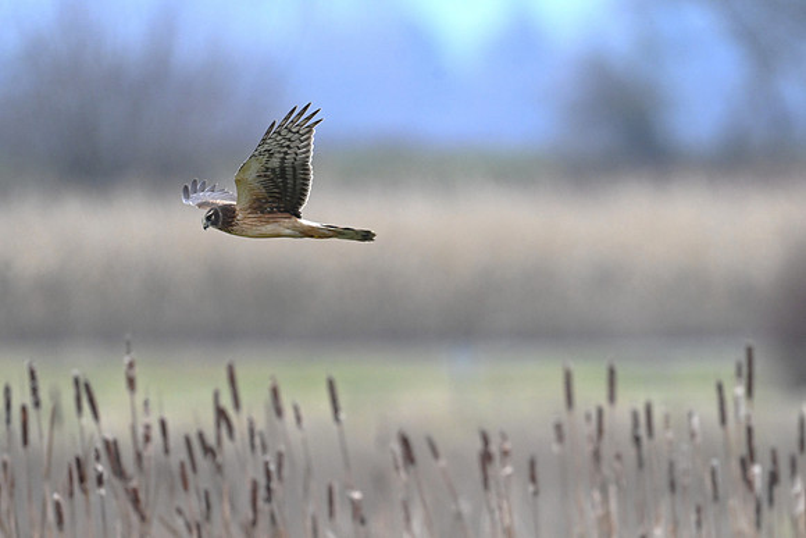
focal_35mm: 800
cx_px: 403
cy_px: 269
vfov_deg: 1.7
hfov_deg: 2.6
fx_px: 17914
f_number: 6.3
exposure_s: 1/800
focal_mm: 800
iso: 2200
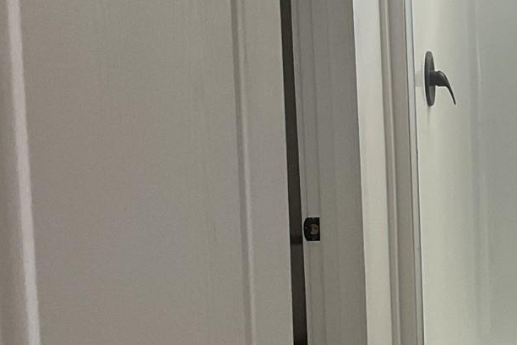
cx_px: 699
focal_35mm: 101
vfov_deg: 13.5
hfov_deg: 18.6
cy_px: 143
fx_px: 1450
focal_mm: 3
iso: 50
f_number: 1.8
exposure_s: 1/60
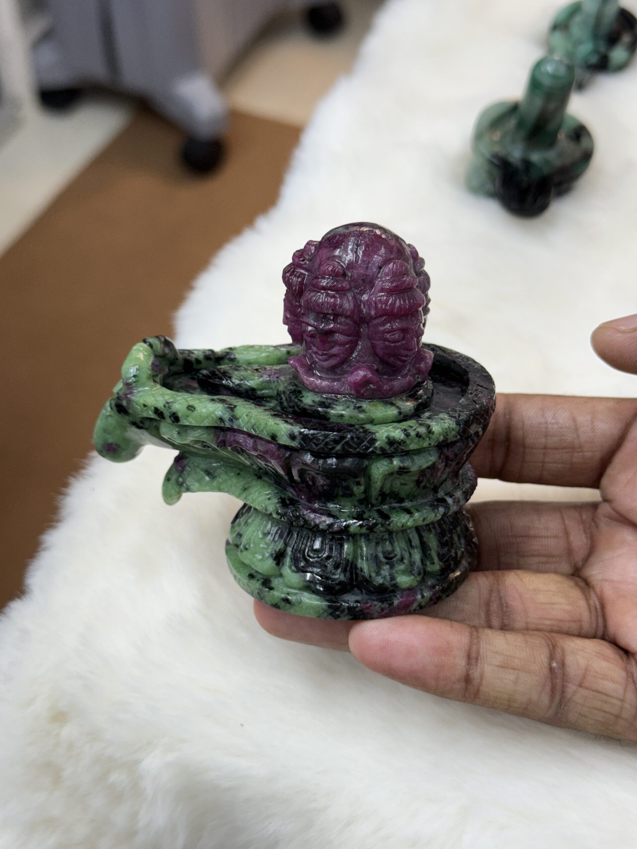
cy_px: 424
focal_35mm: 48
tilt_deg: -46.6
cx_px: 318
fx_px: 1178
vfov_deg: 39.7
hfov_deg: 30.3
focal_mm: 6.76
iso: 50
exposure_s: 1/121
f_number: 1.78
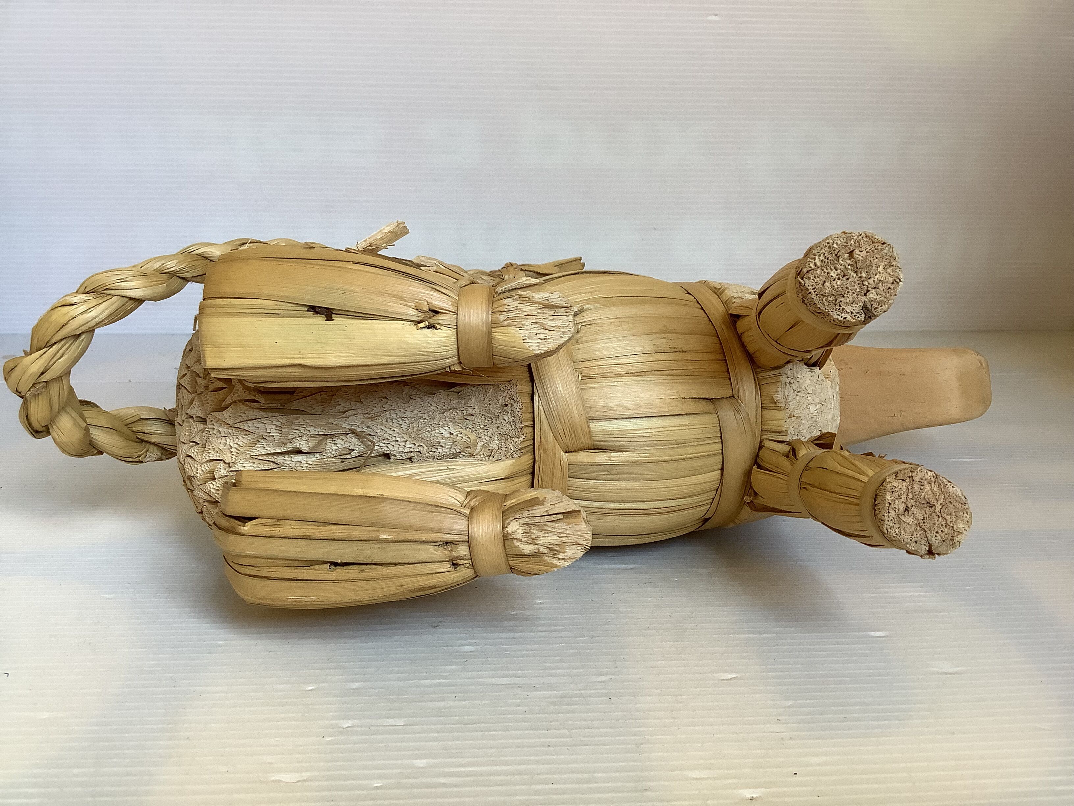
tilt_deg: -17.2
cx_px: 537
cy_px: 403
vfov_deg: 45.4
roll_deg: +0.0
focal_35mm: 31
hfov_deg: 58.4
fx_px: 962
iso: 80
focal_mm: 3.3
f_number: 2.4
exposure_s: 1/50
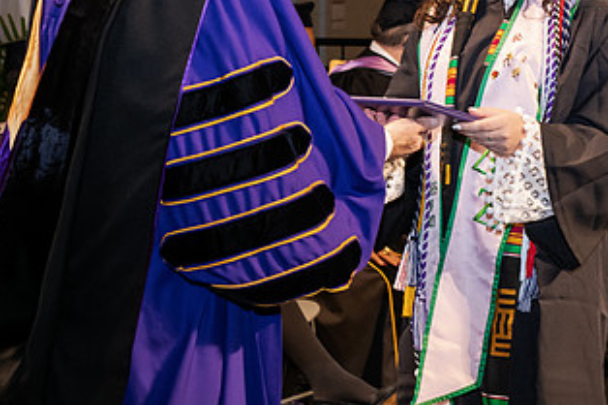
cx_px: 306
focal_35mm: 122
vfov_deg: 11.1
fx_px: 2059
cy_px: 32
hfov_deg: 16.8
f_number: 6.3
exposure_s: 1/200
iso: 1600
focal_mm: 66
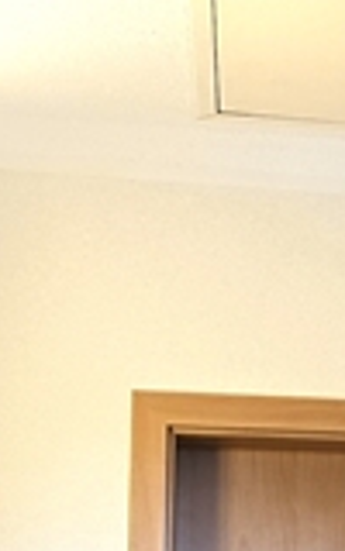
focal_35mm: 122
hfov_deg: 9.9
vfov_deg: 16.7
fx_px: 1835
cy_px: 582
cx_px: 700
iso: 320
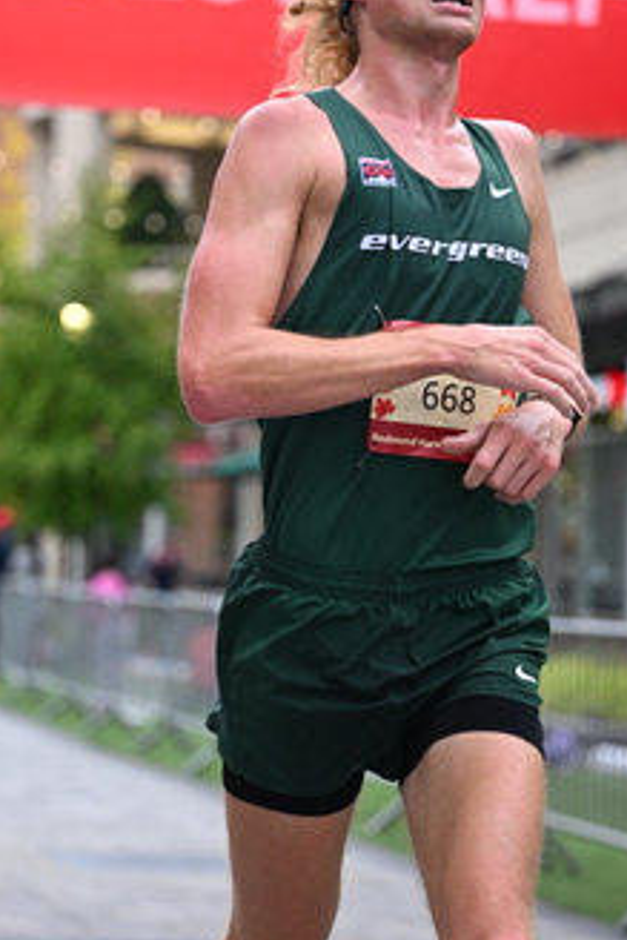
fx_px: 3236
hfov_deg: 11.1
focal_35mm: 124
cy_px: 410
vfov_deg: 16.5
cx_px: 222
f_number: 2.8
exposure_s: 1/1000
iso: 1600
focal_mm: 74
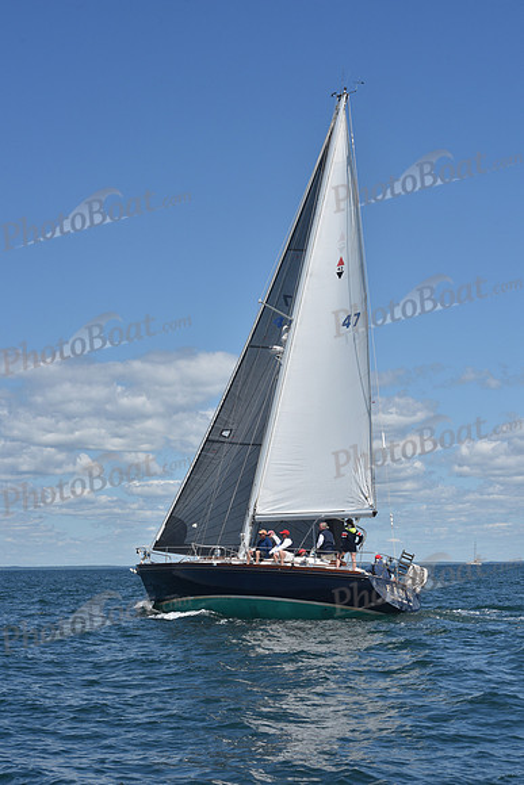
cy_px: 392
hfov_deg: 19.5
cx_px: 262
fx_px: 1527
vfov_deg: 28.8
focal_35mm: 70
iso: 250
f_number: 11
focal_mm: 70
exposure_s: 1/800
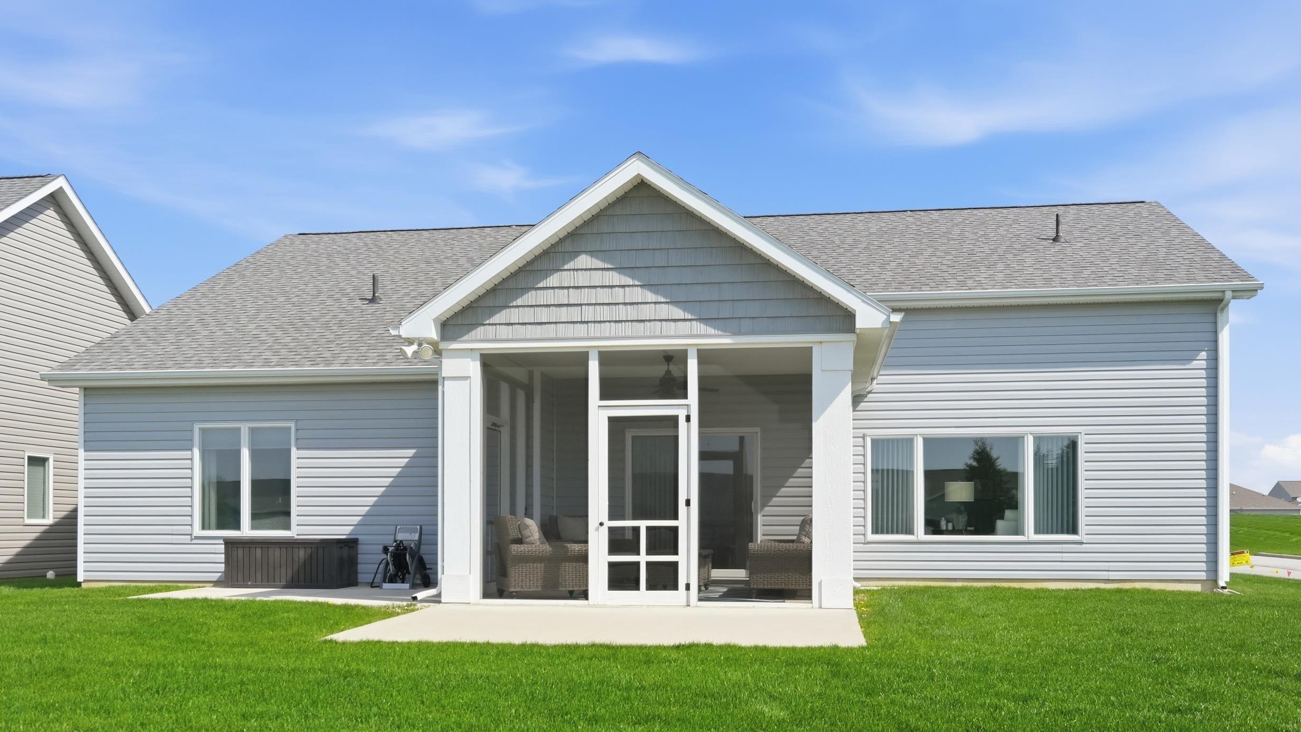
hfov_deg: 62.2
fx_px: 1079
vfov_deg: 37.4
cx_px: 645
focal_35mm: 31
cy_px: 427
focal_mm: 19.5
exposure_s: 1/4000
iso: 800
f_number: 4
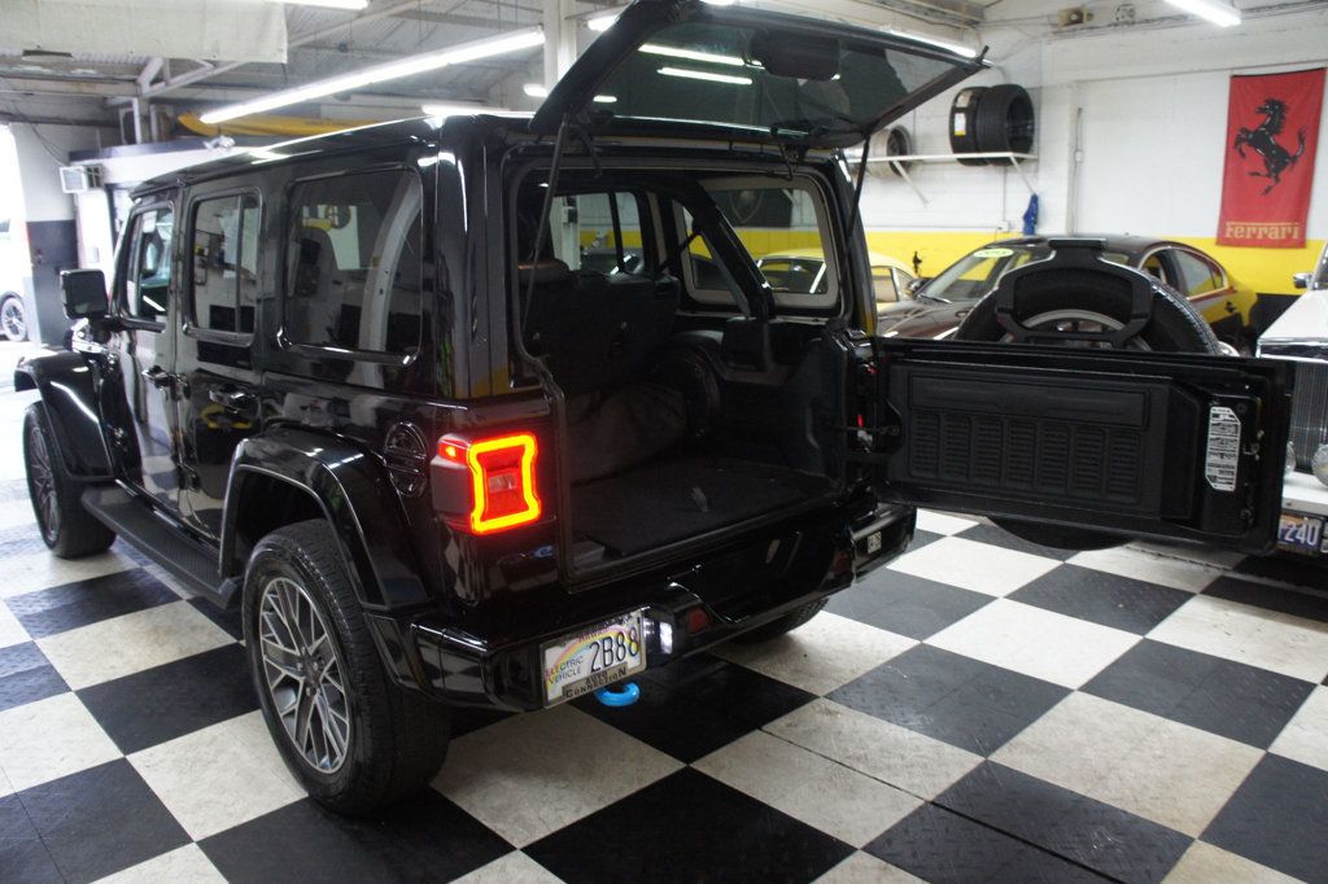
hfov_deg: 67.4
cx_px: 664
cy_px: 442
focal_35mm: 27
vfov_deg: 47.9
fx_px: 996
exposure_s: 1/80
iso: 1000
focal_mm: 18
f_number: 3.5
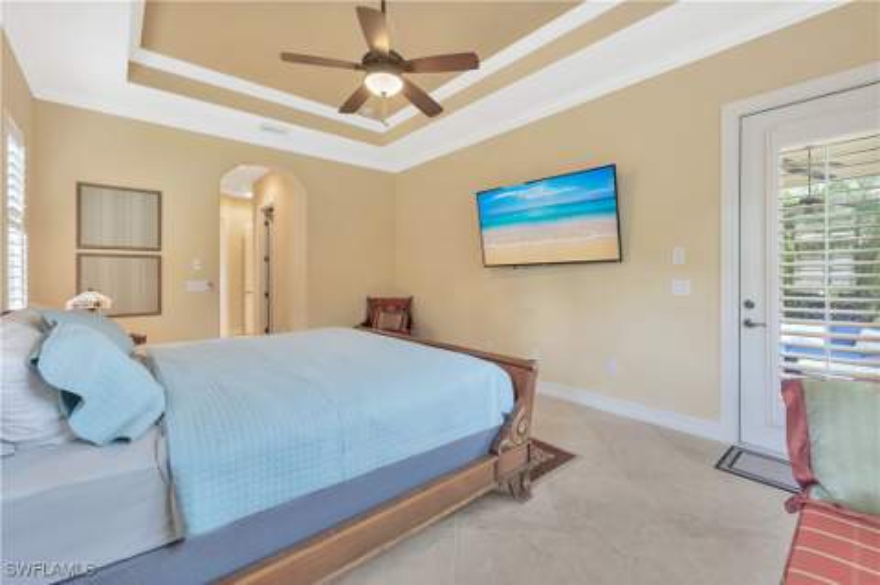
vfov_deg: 81.1
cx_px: 440
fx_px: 342
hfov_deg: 104.3
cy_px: 292
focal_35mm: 14
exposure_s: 1/8
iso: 160
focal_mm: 14
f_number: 11
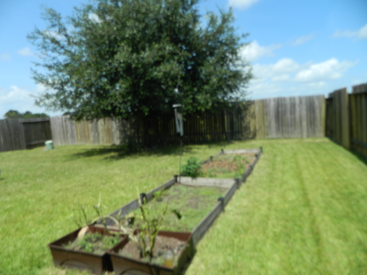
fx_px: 265
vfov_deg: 54.9
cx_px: 184
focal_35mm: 25
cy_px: 138
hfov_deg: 69.4
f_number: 3.1
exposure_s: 1/800
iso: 80
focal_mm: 4.5
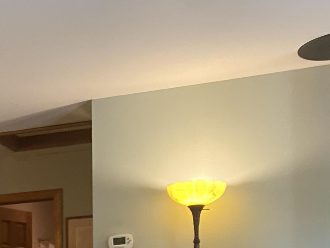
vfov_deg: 16.3
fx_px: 800
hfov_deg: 21.2
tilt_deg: -0.8
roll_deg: +2.0
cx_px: -94
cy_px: 353
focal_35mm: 84
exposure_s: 1/60
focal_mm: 4.25
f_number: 1.8
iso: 160
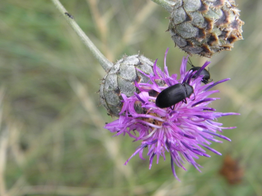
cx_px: 131
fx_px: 606
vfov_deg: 18.4
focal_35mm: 80
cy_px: 98
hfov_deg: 24.4
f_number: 4.4
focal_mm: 14.3
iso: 200
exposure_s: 1/160
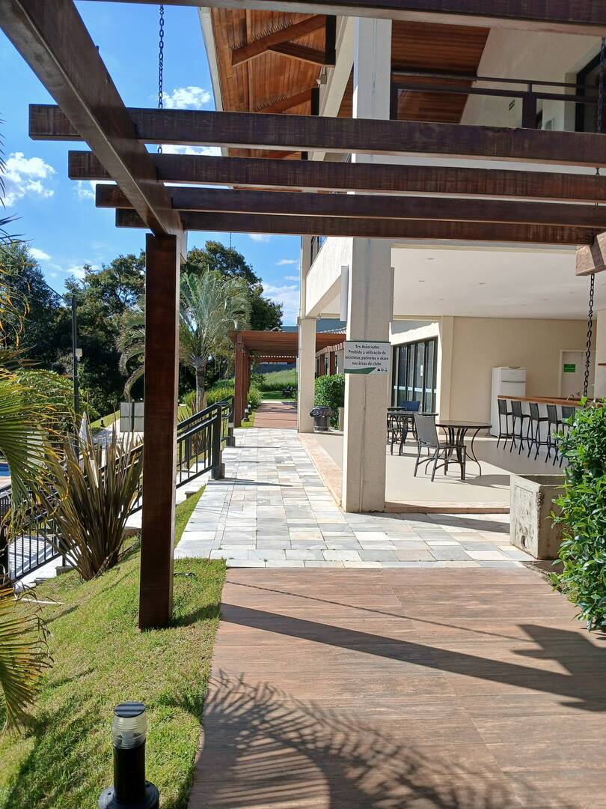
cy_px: 404
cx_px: 303
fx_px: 607
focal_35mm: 26
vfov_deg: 67.3
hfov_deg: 53.1
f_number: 1.8
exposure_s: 1/639
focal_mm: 3.98
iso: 20
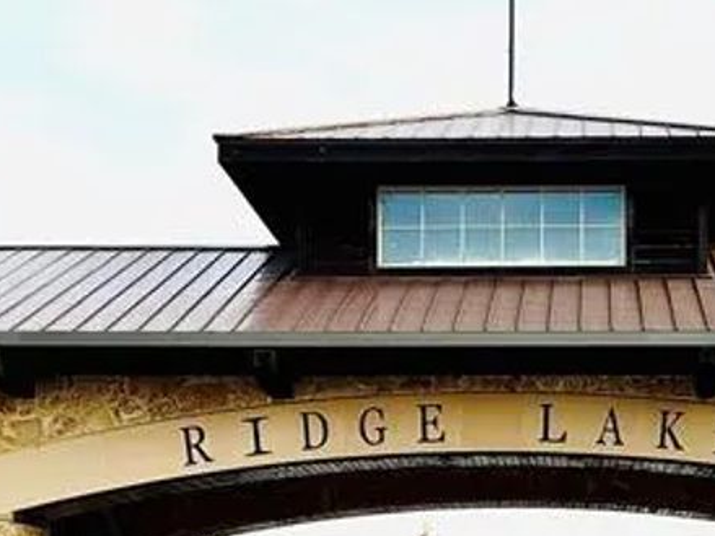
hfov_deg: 17.5
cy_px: 414
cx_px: 503
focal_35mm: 112
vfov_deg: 13.2
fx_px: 2313
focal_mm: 6.76
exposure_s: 1/854
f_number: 1.78
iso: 64
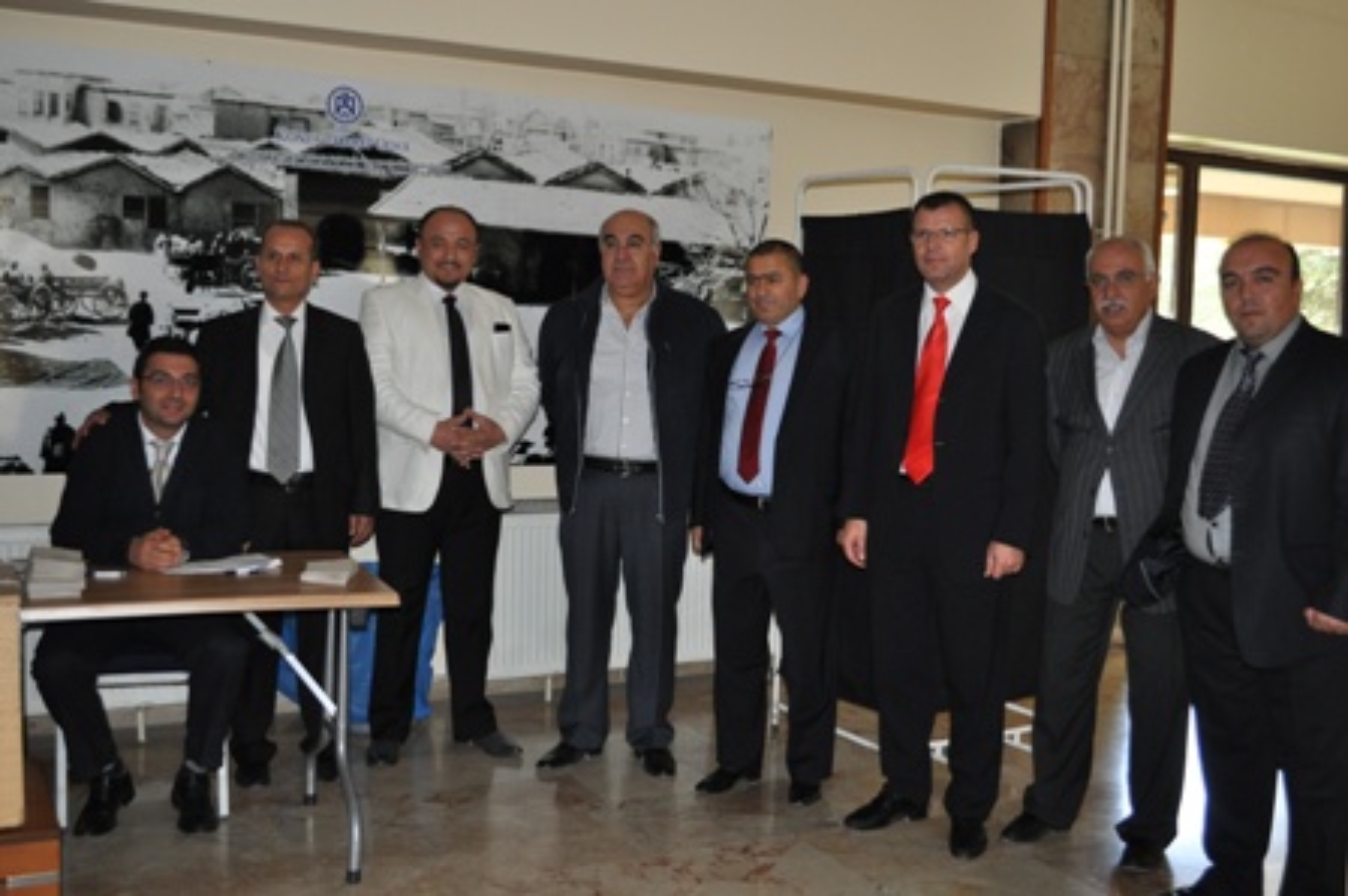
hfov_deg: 49.6
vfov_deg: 34.2
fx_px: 1459
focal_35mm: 39
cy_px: 448
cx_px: 674
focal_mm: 26
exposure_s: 1/60
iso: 800
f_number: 4.2
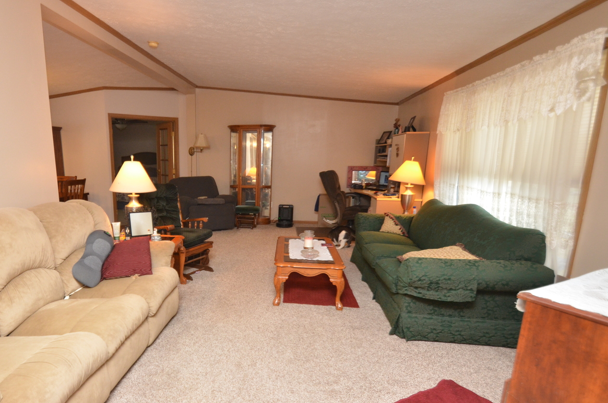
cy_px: 230
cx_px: 216
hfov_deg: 79.3
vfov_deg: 59.0
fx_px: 354
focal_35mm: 21
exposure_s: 1/60
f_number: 4
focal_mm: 10
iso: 800
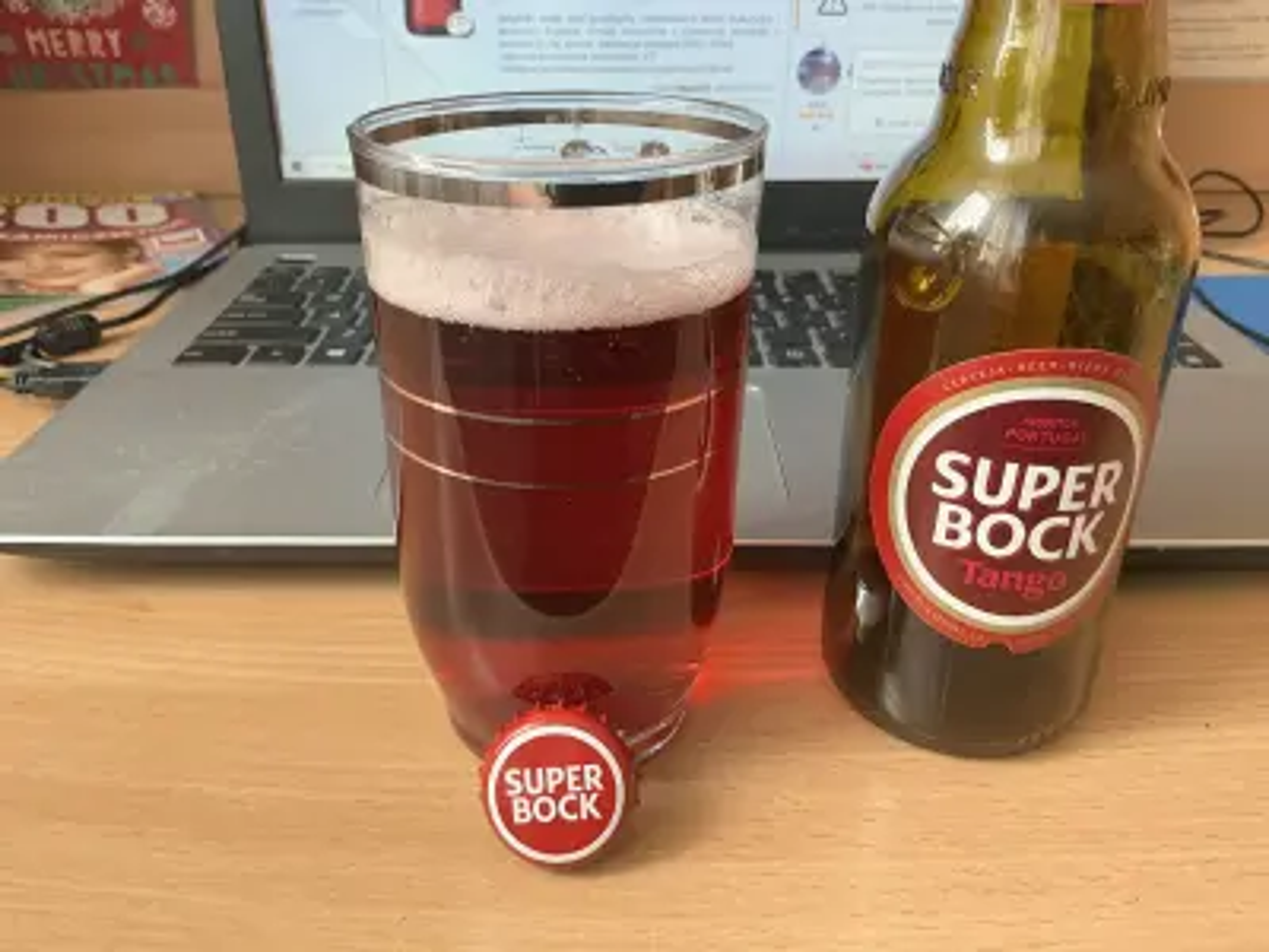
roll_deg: -0.5
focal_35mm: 29
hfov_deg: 61.7
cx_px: 634
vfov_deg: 48.2
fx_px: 1063
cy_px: 476
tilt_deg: -25.9
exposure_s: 1/60
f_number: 1.8
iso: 125
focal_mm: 3
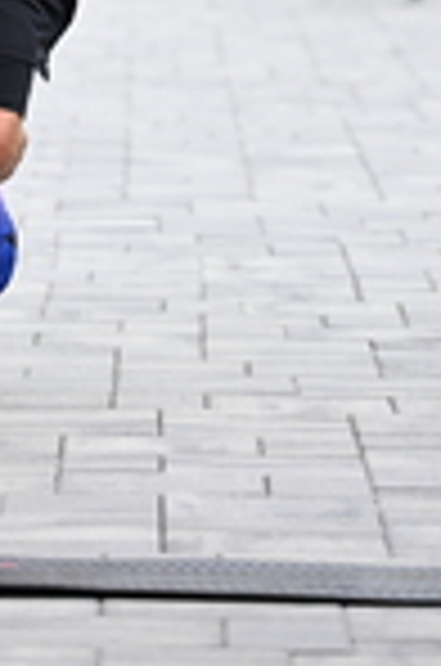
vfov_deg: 5.0
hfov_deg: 3.3
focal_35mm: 410
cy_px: -297
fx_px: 7569
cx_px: -34
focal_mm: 110
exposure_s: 1/2000
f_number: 2.8
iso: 640
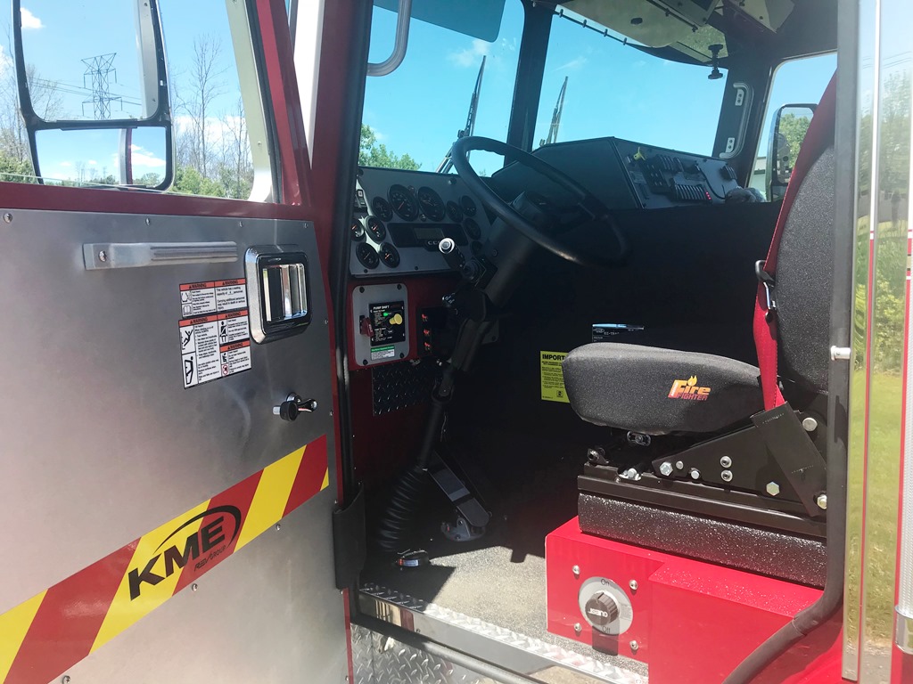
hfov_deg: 63.4
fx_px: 739
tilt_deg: -3.2
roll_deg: +1.6
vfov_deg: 49.7
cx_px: 456
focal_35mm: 28
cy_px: 342
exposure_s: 1/613
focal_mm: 3.99
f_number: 1.8
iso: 20
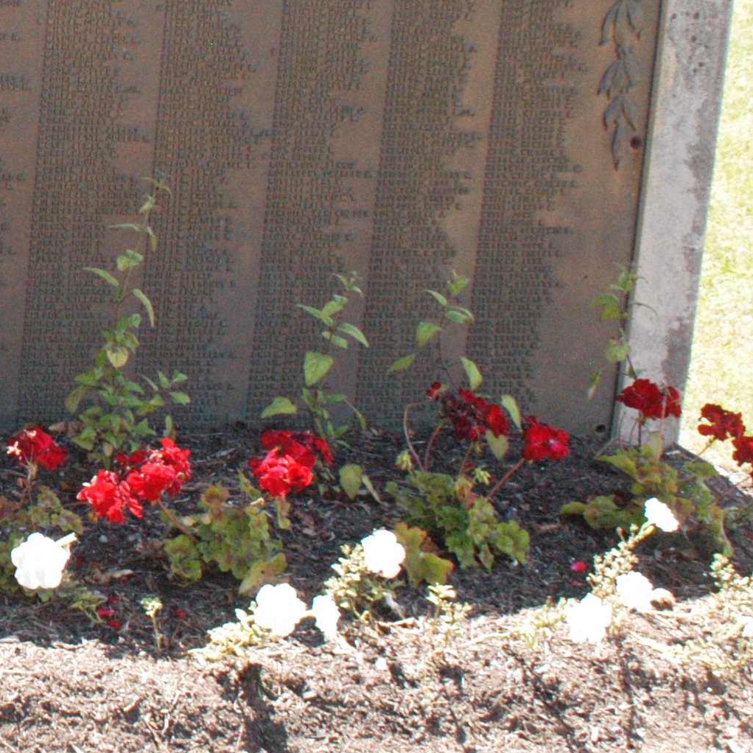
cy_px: 46
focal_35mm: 105
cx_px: -337
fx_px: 2584
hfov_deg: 15.4
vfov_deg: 16.3
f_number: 9
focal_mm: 28
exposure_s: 1/320
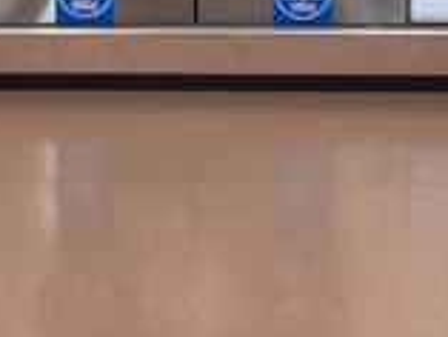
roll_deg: -0.2
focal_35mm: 118
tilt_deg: -6.1
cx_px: 0
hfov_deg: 16.3
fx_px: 1528
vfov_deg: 11.8
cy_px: -228
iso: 40
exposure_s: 1/120
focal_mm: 4.15
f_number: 2.2
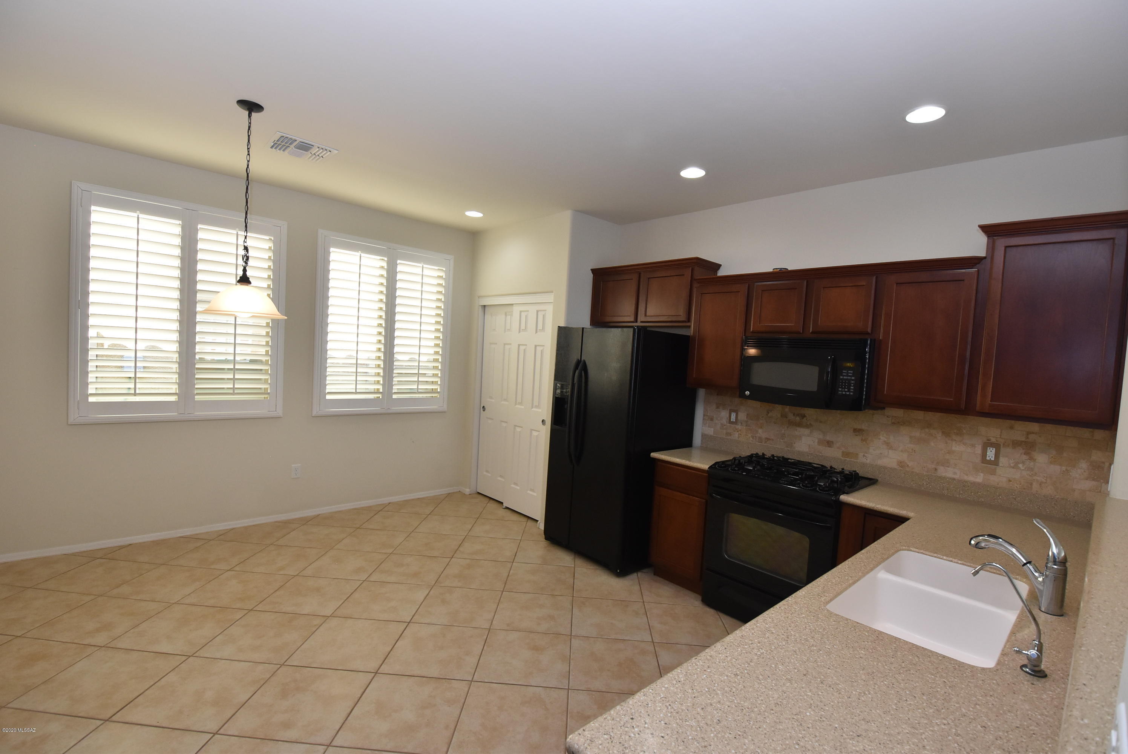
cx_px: 564
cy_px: 377
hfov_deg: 100.3
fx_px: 470
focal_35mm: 15
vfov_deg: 77.4
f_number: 5.6
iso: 800
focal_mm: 10
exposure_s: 1/125
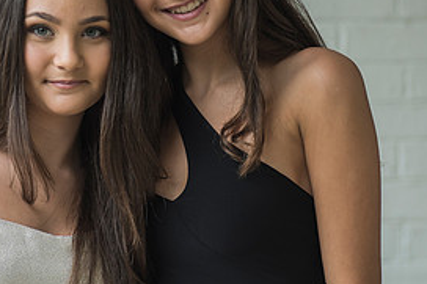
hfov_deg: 8.1
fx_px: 3011
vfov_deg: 5.4
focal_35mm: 254
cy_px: 49
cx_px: 97
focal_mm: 112
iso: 200
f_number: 3.5
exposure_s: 1/160
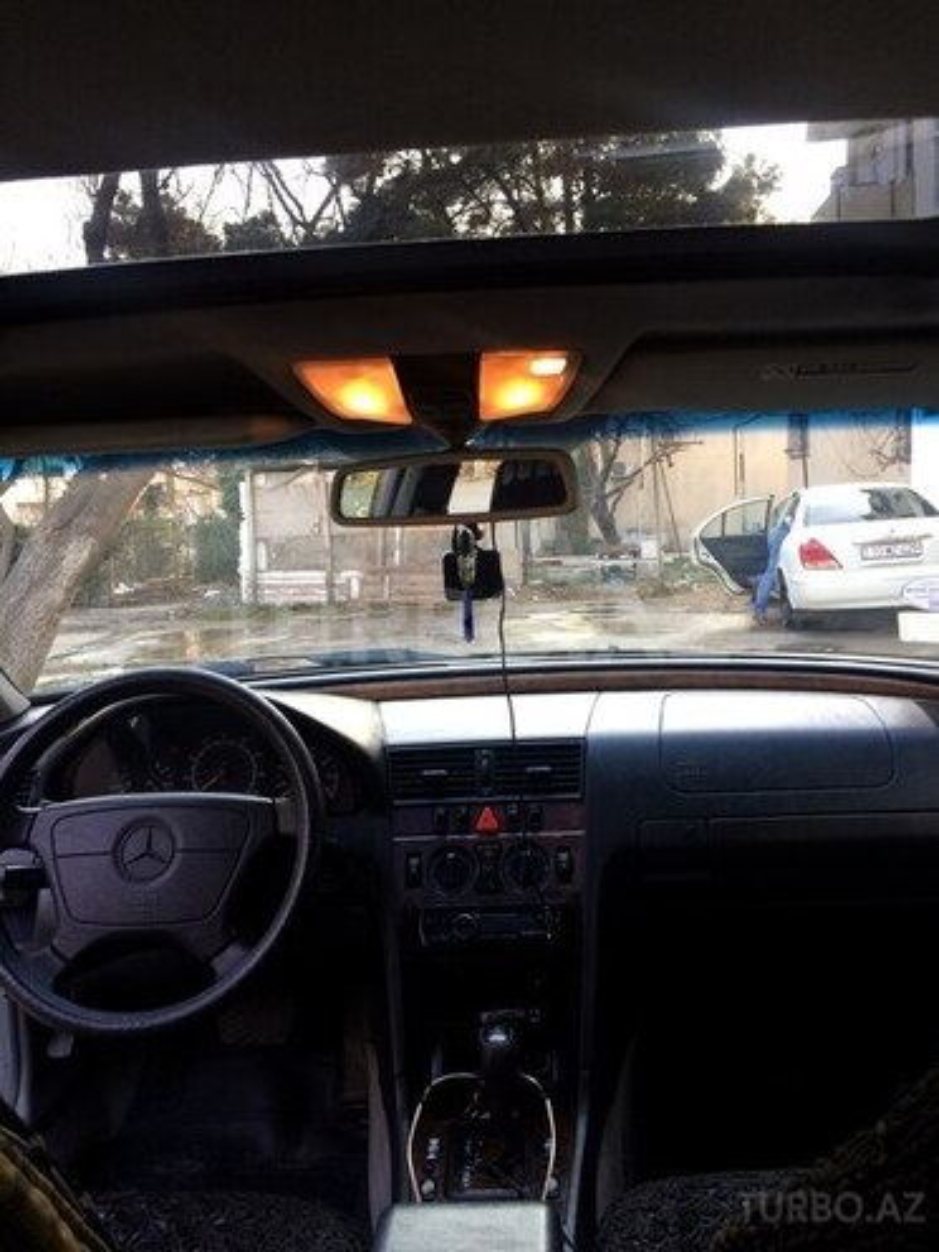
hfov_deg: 48.2
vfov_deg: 61.7
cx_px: 470
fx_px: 1049
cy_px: 626
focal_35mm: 29
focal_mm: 4.15
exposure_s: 1/33
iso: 40
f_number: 2.2
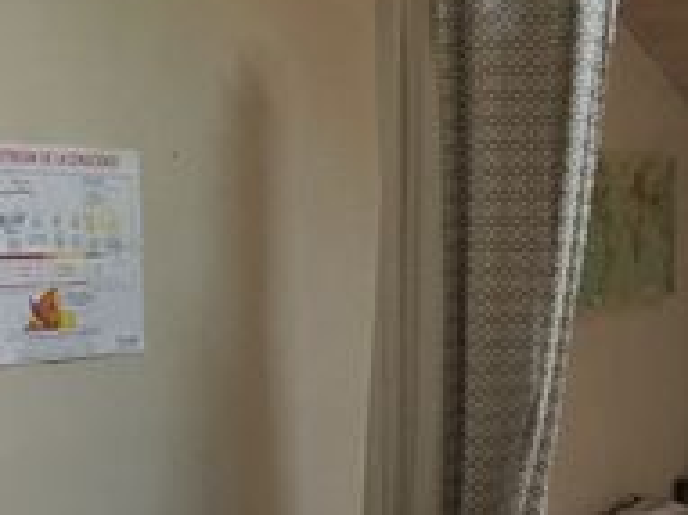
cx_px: 303
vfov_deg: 15.7
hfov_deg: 21.5
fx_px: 1808
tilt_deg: -9.2
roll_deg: +1.9
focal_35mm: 91
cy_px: 583
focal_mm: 4.15
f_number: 2.2
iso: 160
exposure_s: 1/8
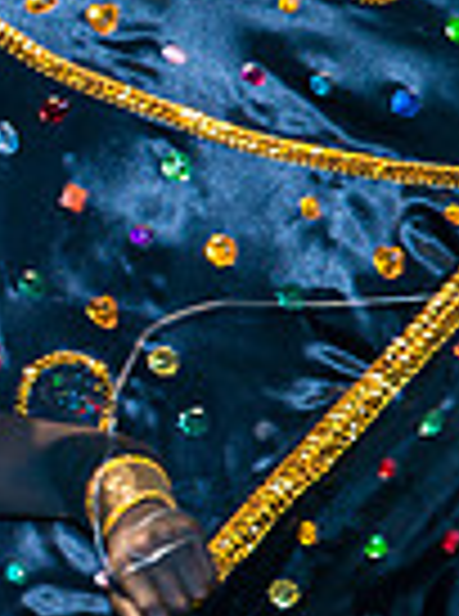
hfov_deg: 1.8
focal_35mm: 816
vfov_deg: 2.4
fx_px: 14495
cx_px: -504
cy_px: 373
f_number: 5.6
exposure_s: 1/250
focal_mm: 200
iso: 2000
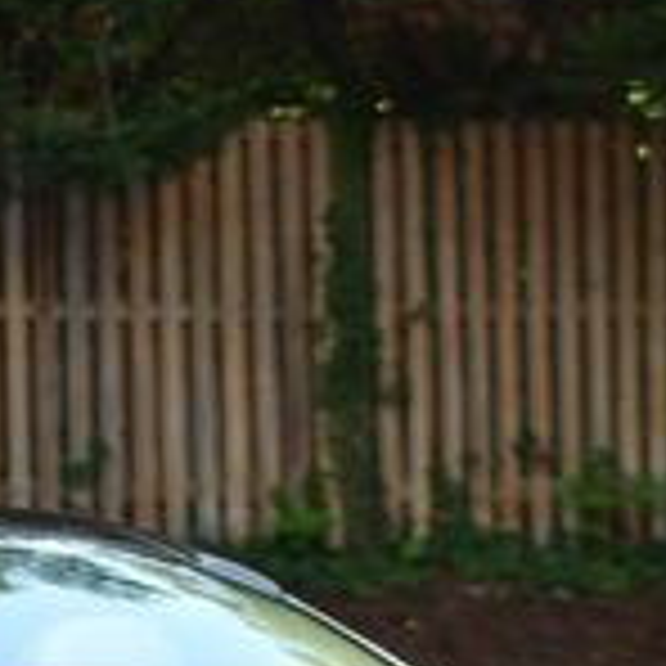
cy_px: 747
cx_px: -374
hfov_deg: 3.7
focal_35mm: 473
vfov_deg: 3.7
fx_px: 10296
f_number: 5.6
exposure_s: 1/250
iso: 360
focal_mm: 86
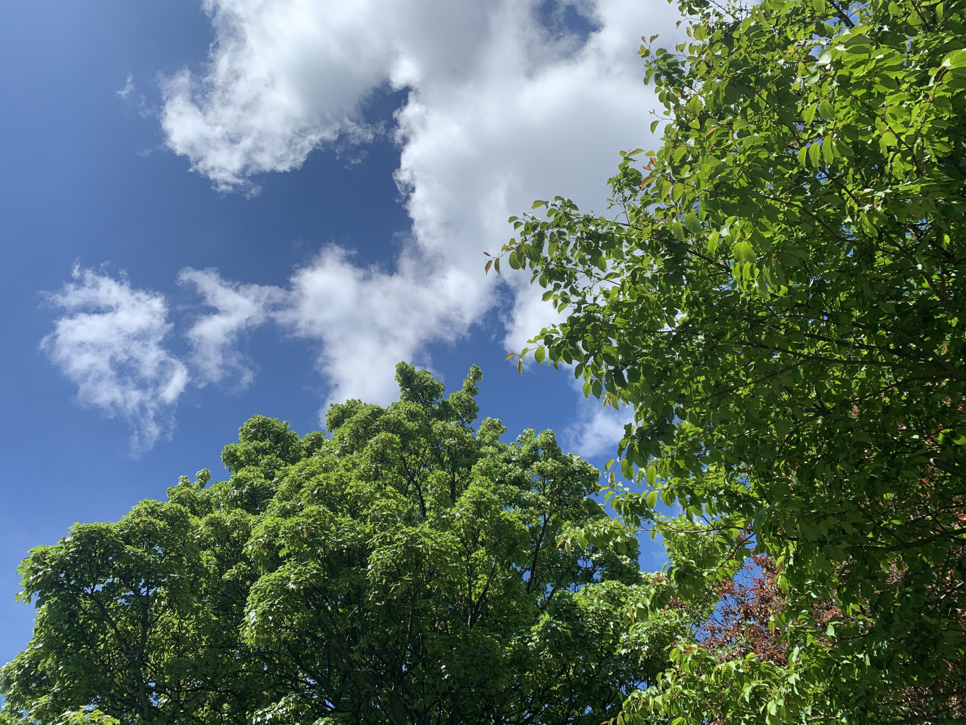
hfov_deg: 67.3
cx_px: 483
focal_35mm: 26
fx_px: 726
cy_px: 362
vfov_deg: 53.1
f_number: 1.8
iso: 25
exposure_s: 1/2364
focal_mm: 4.25
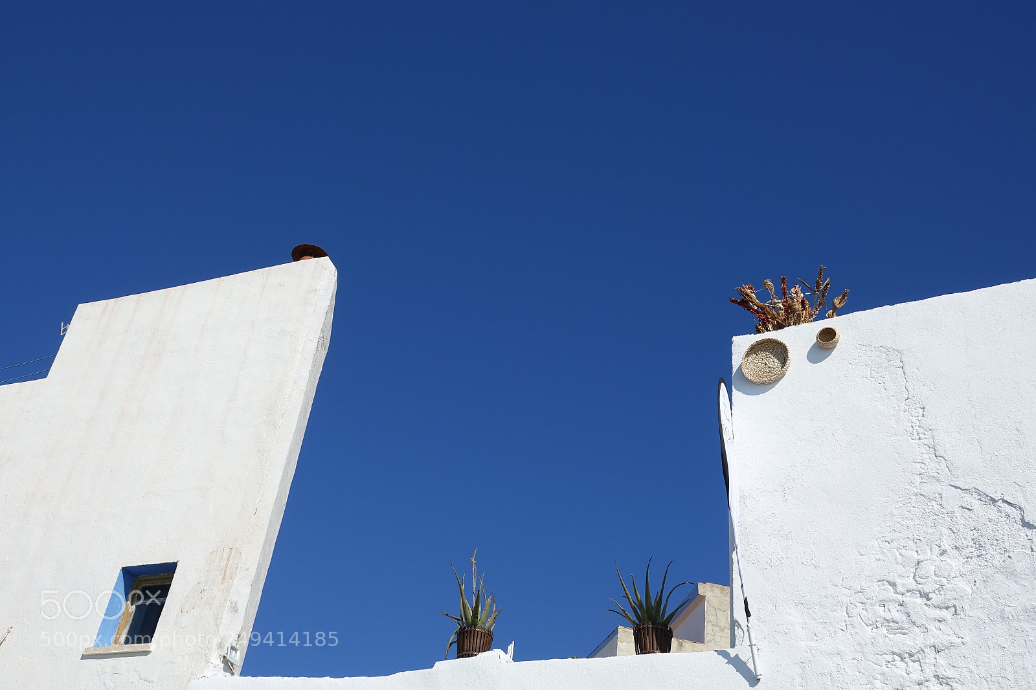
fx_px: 1151
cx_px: 518
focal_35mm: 40
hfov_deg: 48.5
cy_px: 345
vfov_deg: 33.4
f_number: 5
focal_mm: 14.65
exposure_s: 1/1000
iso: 100
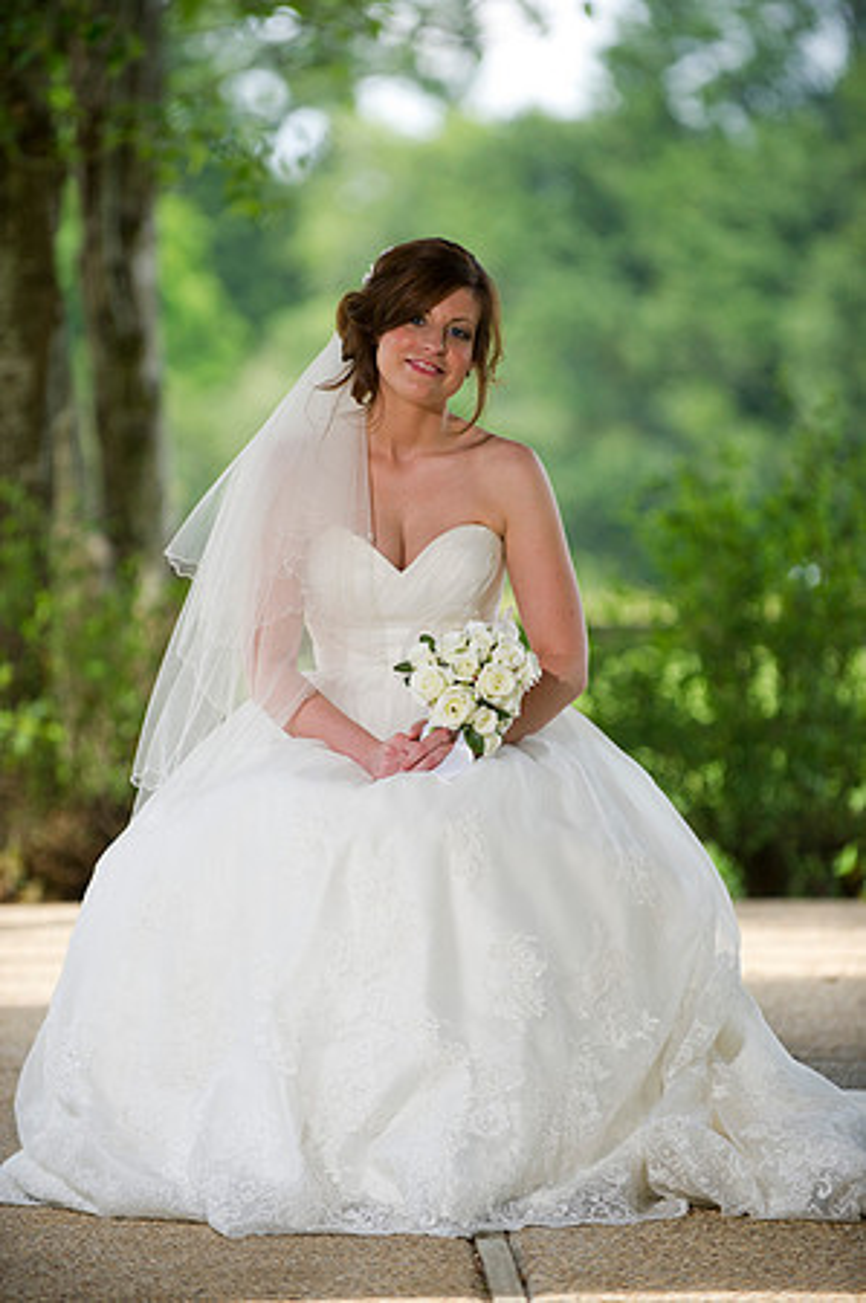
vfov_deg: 11.4
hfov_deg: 7.6
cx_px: 433
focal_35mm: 180
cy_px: 652
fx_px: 6510
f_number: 2.8
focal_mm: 180
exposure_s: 1/800
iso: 500
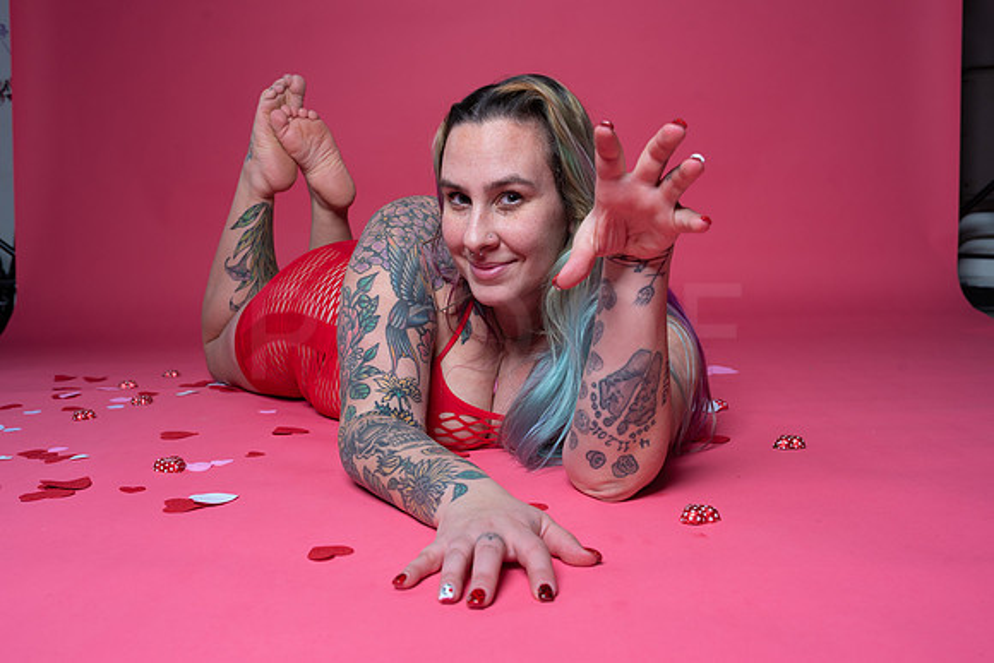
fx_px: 967
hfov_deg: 54.4
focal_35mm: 35
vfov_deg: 37.9
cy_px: 332
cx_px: 497
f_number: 8
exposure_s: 1/160
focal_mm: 35
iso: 100
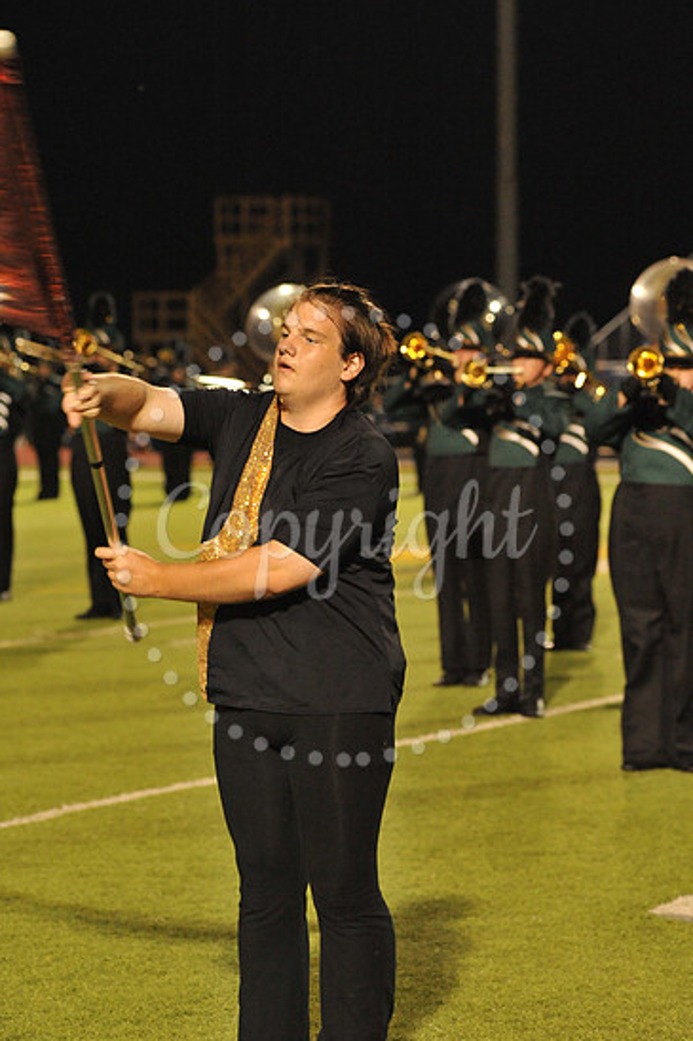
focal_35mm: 127
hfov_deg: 10.8
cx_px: 344
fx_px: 3669
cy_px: 534
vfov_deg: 16.1
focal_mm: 120
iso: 5000
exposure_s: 1/200
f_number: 5.6
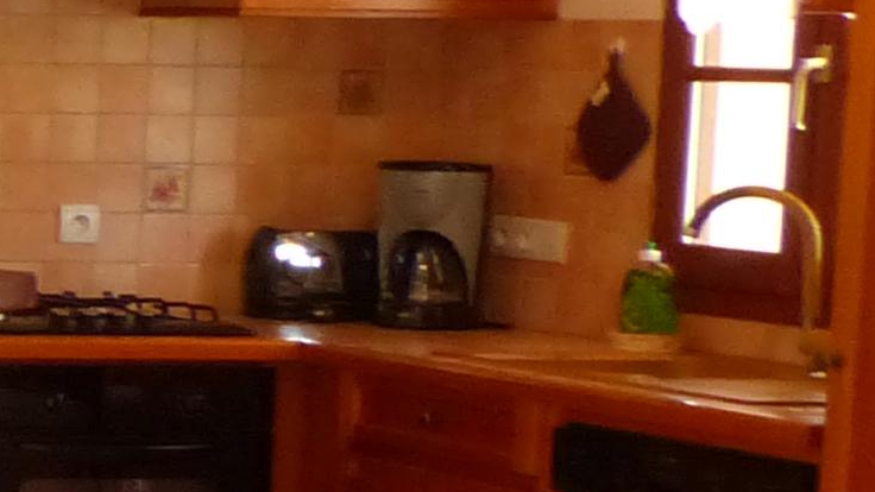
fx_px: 3434
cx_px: -1444
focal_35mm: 148
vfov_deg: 8.2
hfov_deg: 11.2
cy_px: 314
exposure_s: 1/60
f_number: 3.2
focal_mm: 4.5
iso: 400
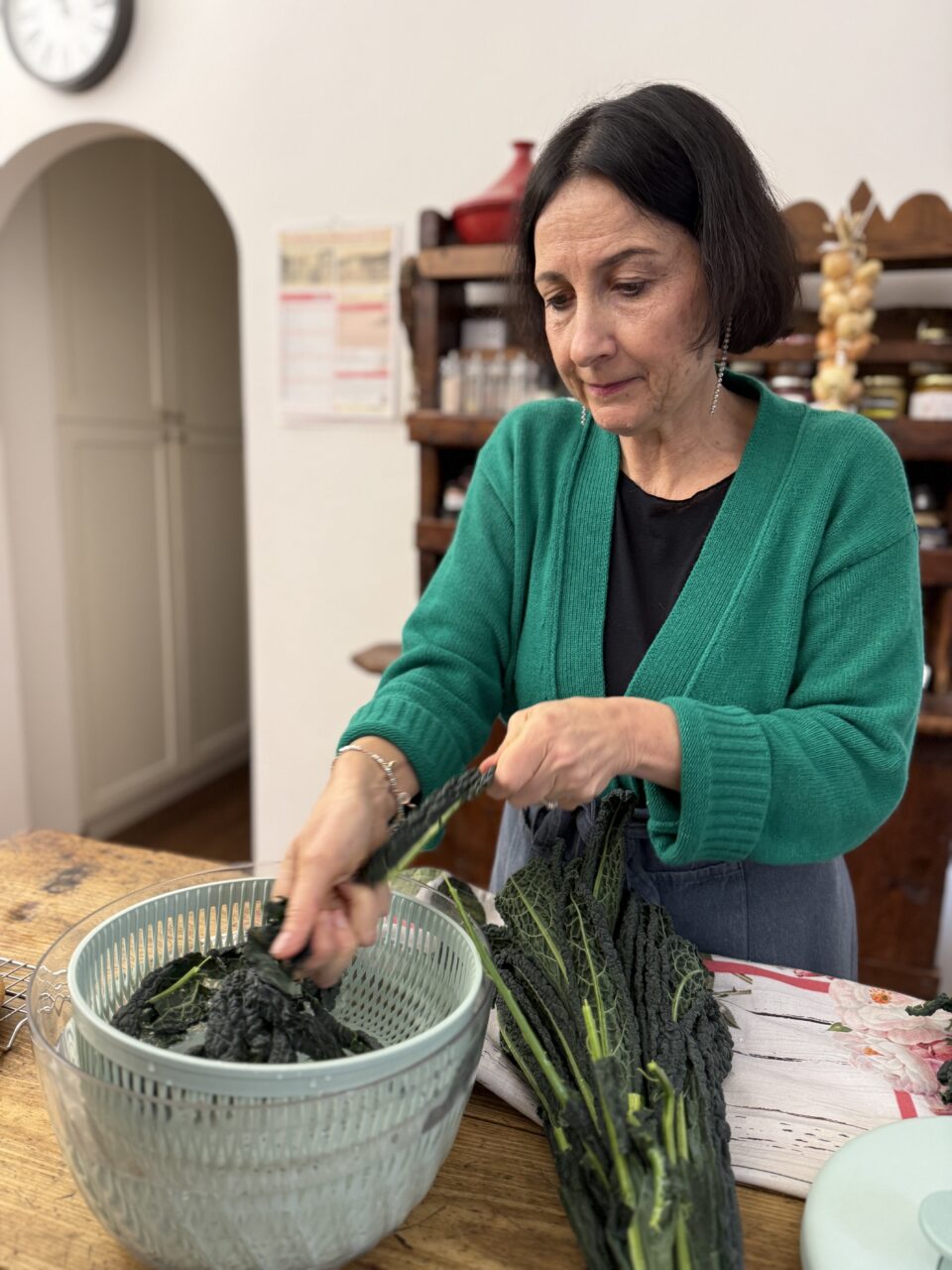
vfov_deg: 71.6
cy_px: 635
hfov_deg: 56.8
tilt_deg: -10.1
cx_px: 476
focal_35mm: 24
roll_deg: -1.6
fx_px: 880
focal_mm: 6.76
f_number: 1.78
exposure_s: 1/100
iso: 200
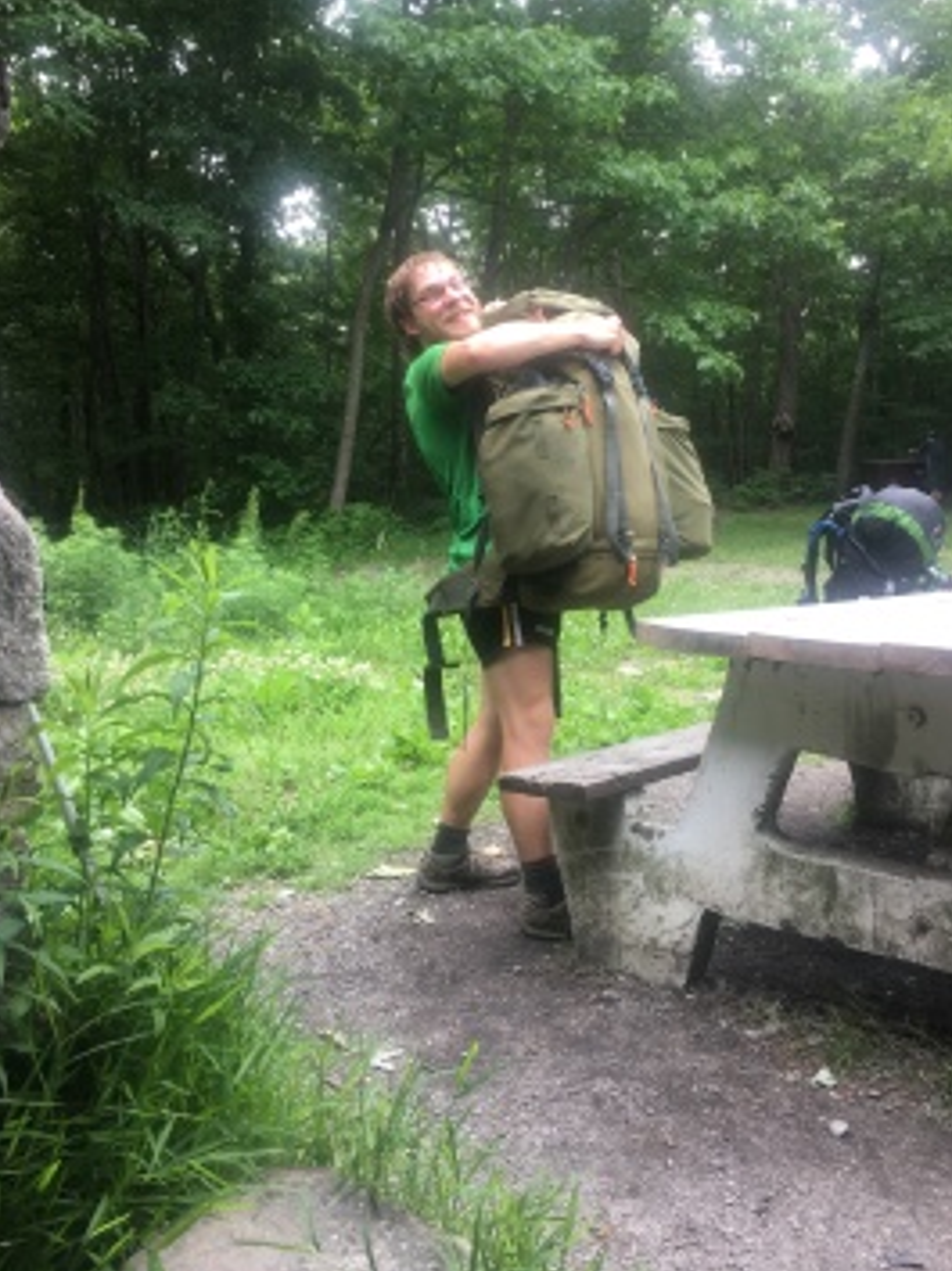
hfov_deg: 46.7
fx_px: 1101
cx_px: 481
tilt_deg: -5.1
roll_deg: +1.2
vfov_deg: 60.0
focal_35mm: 30
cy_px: 618
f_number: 2.2
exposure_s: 1/60
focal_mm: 4.15
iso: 32
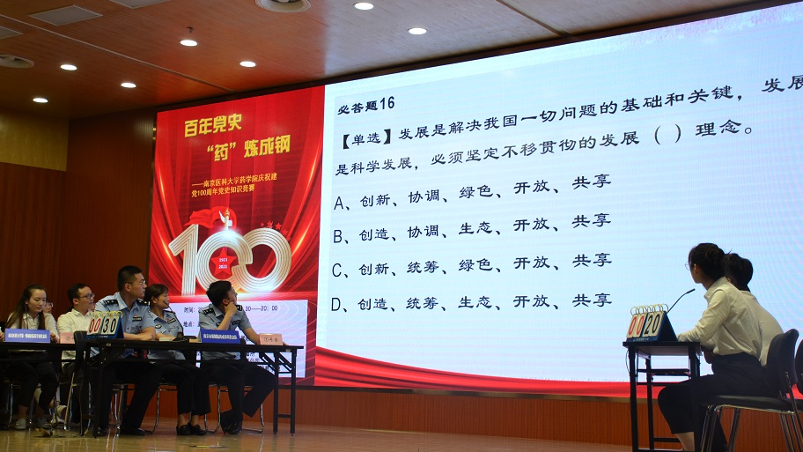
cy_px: 231
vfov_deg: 22.2
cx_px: 398
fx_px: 1150
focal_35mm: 54
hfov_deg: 38.5
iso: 400
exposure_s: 1/100
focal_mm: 34
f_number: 5
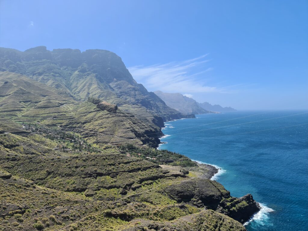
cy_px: 116
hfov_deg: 69.4
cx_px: 154
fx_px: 222
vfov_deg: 54.9
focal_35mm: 25
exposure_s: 1/930
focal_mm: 7
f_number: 1.8
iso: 50
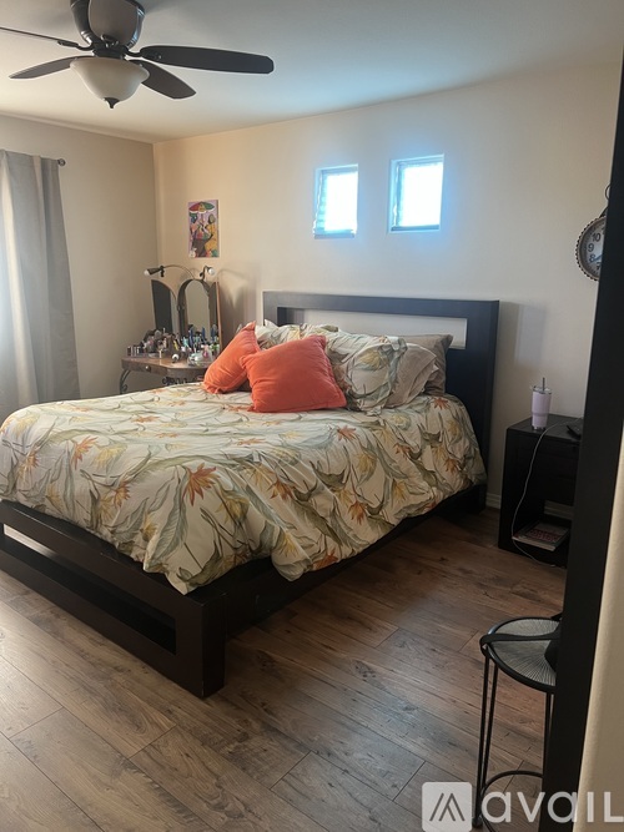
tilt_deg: -12.6
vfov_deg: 67.3
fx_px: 625
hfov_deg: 53.0
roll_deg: -0.4
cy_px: 416
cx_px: 312
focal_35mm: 26
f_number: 1.5
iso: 125
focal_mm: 5.7
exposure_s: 1/60
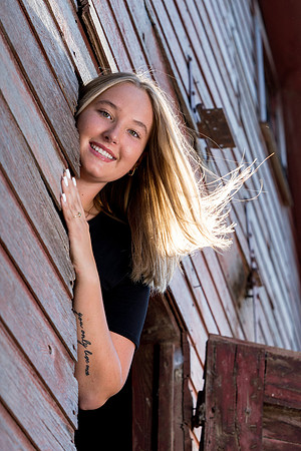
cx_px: 150
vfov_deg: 23.9
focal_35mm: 85
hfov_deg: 16.1
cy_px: 226
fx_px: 1066
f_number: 5
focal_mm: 85
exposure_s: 1/250
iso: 100
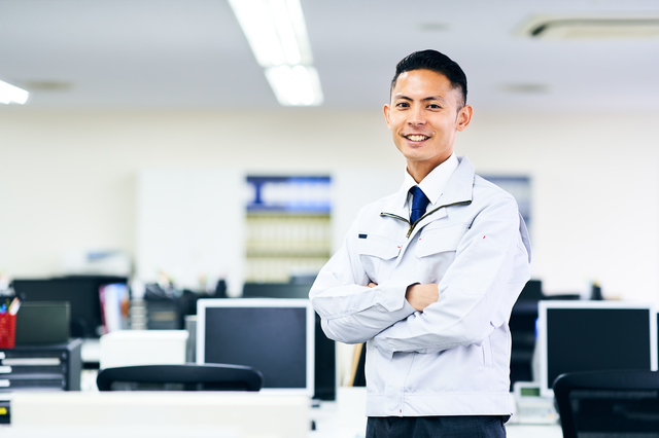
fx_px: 1555
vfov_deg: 16.1
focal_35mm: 85
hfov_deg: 23.9
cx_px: 330
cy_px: 219
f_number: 2
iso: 320
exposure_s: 1/160
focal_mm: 85
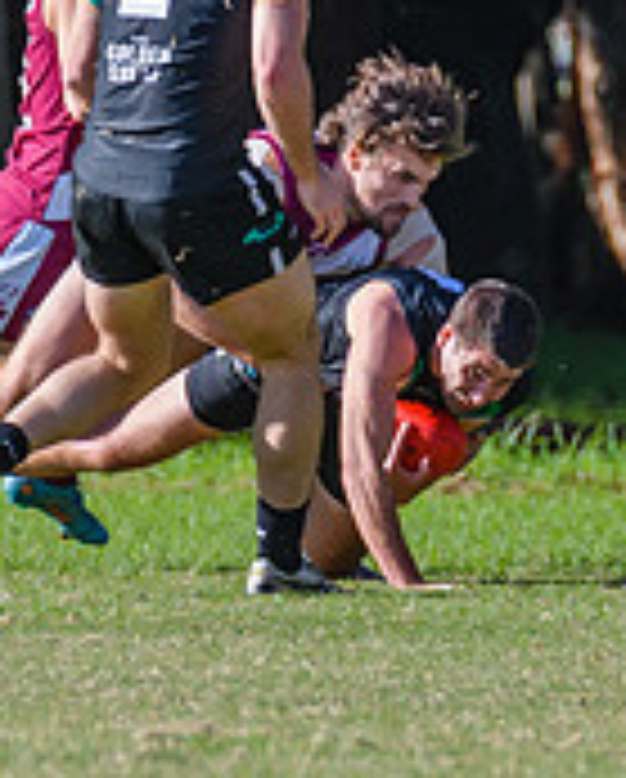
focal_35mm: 1840
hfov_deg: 0.8
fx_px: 42500
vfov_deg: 1.1
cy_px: 370
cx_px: 320
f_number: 7.1
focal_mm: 360
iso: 800
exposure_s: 1/1600
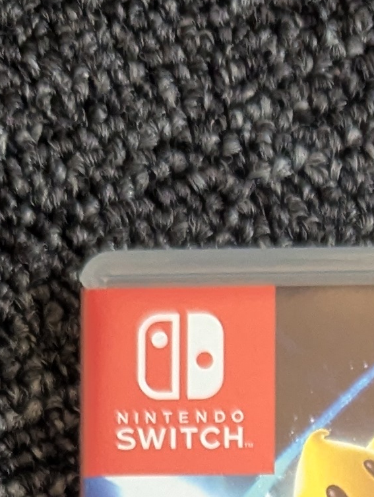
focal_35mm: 130
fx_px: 1868
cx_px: 555
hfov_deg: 11.0
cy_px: 988
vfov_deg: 13.1
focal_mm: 6.81
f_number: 1.85
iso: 938
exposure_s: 1/23.8
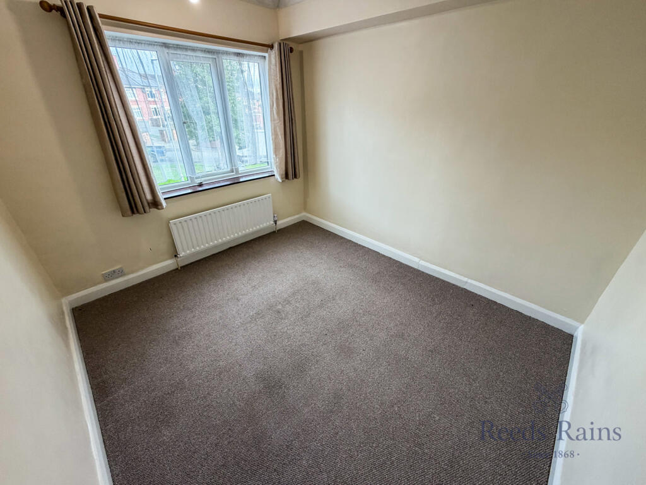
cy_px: 242
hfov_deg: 102.1
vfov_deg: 85.7
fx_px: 261
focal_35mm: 14
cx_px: 323
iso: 160
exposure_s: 1/100
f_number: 2.2
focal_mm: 2.22
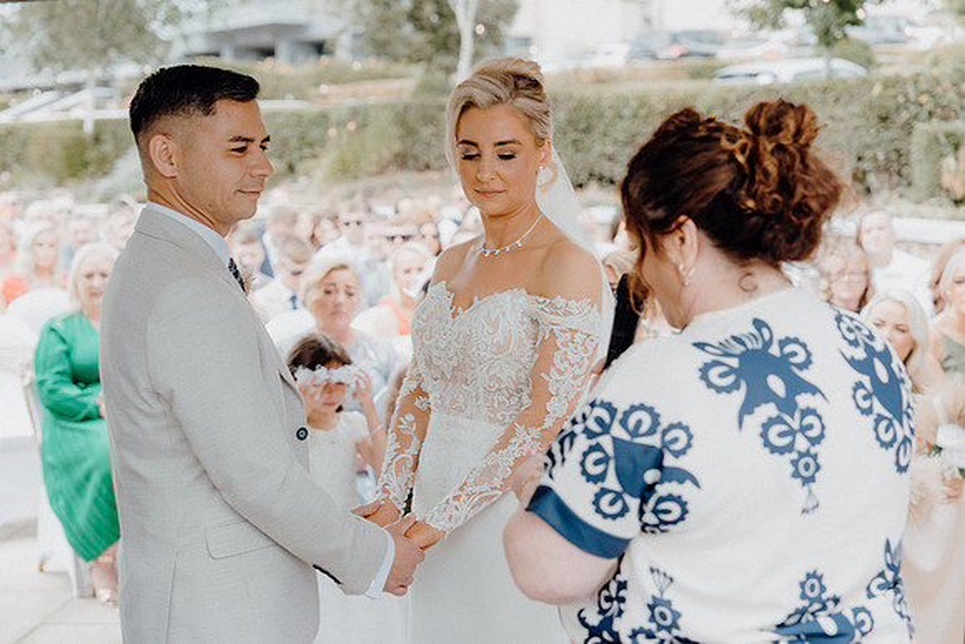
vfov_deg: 22.6
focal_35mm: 60
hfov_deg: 33.4
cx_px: 482
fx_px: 1609
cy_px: 322
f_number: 3.5
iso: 125
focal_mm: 60
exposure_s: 1/200
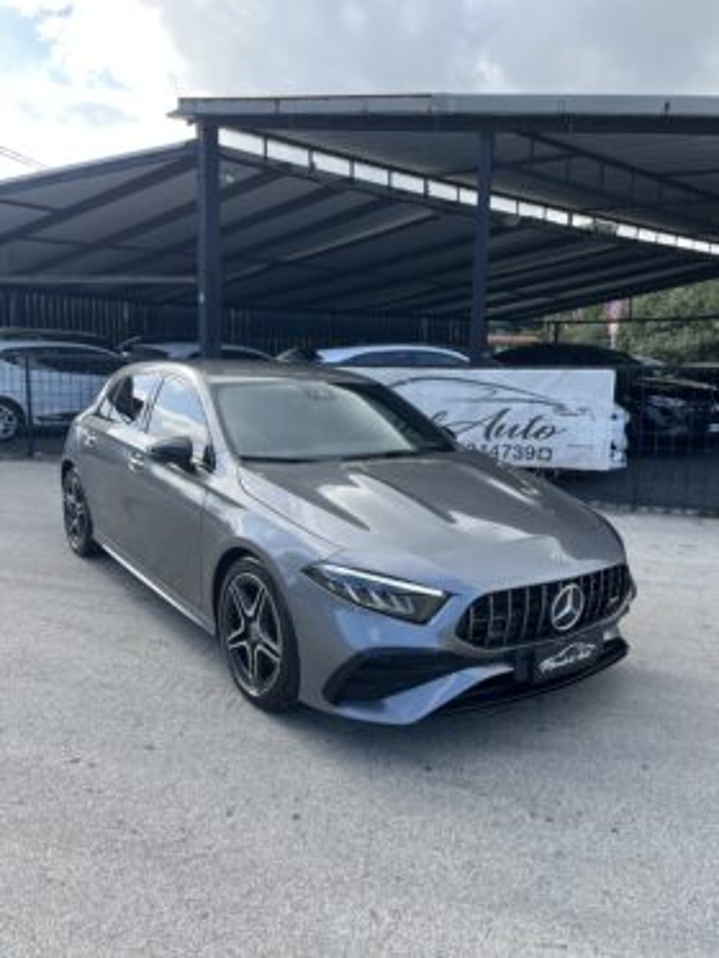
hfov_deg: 53.1
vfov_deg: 67.3
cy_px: 479
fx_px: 720
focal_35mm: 26
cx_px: 360
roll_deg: -0.7
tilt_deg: -10.0
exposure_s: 1/1028
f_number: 1.6
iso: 50
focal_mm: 5.1
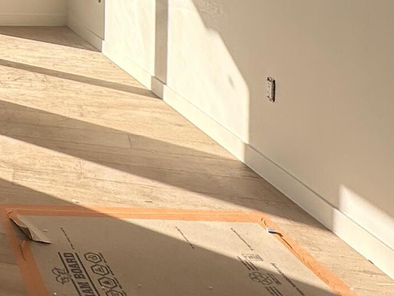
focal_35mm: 60
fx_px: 683
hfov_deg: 25.6
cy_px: -105
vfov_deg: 21.7
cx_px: -171
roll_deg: +0.2
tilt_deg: -2.0
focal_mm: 2.22
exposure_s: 1/1233
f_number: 2.2
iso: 40
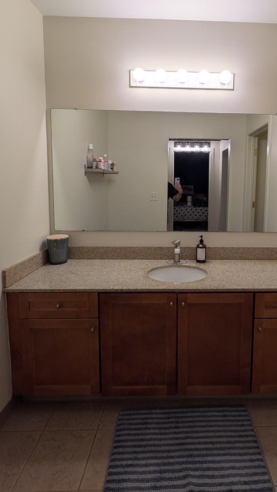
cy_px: 205
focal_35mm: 21
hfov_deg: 52.4
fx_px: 274
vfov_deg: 83.1
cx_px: 188
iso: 79
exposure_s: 1/120
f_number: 2.2
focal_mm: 1.83
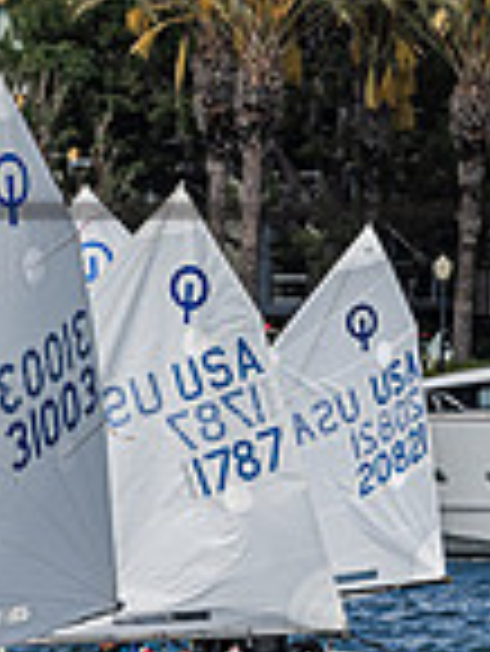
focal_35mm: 798
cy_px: 316
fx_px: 15039
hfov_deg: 1.9
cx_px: -606
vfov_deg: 2.5
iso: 320
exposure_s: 1/1250
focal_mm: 180
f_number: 9
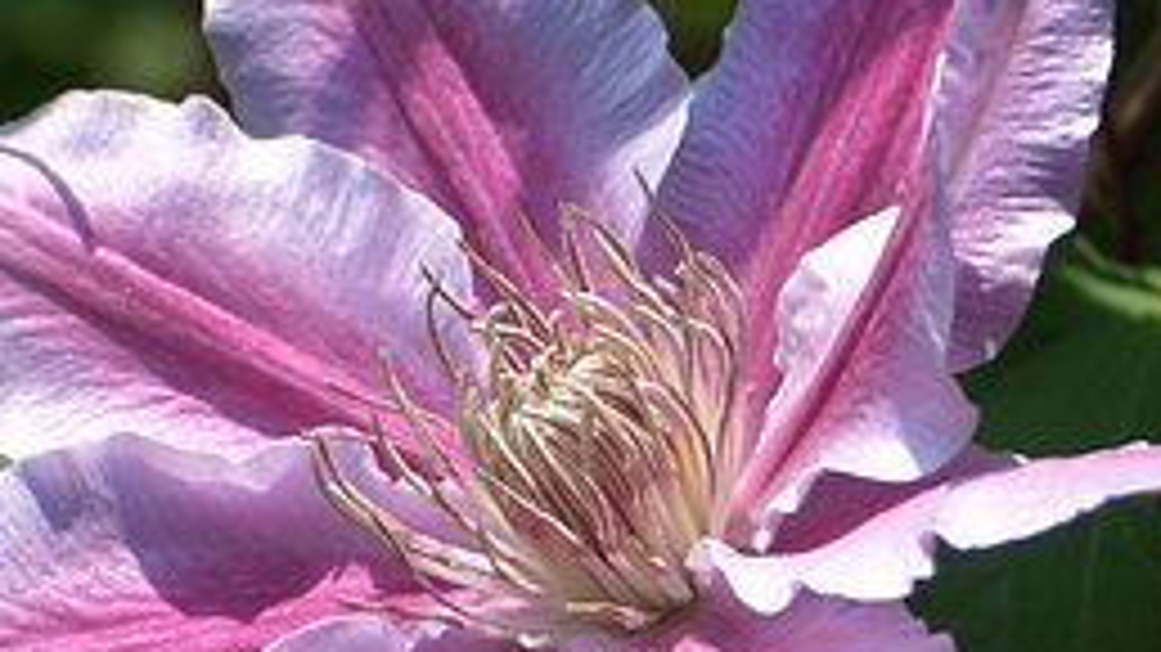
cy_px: 495
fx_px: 6587
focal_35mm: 214
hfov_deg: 10.1
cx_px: 504
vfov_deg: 5.7
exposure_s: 1/400
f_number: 3.8
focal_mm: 21.3
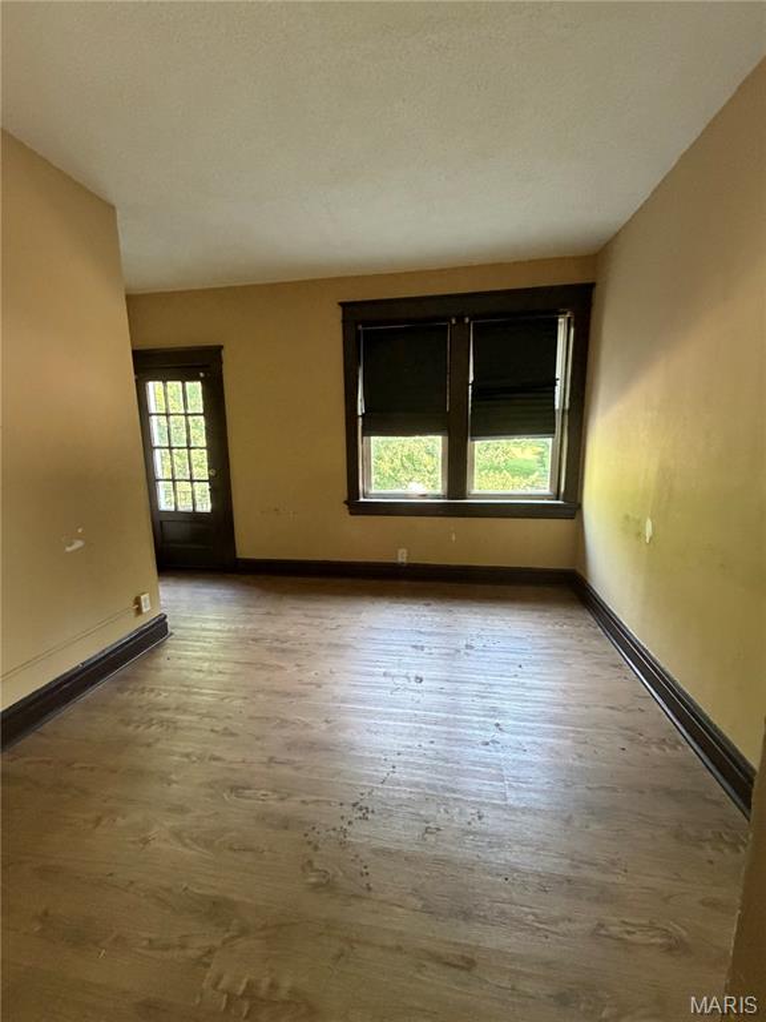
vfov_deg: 102.1
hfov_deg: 85.7
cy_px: 511
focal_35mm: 14
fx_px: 413
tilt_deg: -9.6
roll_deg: +0.6
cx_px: 383
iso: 500
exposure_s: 1/60
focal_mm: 2.22
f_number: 2.2
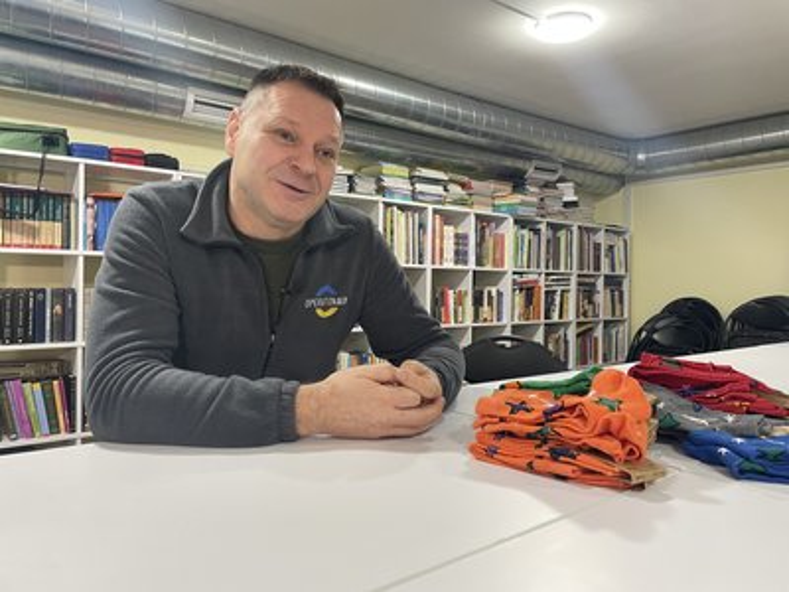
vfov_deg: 53.1
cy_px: 296
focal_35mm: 26
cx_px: 394
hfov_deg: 67.3
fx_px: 593
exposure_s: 1/81
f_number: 1.6
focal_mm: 4.2
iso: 125
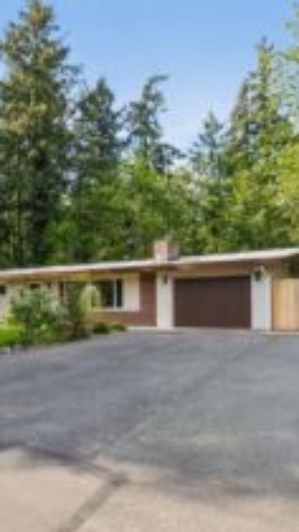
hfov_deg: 35.9
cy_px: 298
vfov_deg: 64.1
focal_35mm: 30
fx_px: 423
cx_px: 15
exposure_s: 1/60
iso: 250
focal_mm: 10
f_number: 9
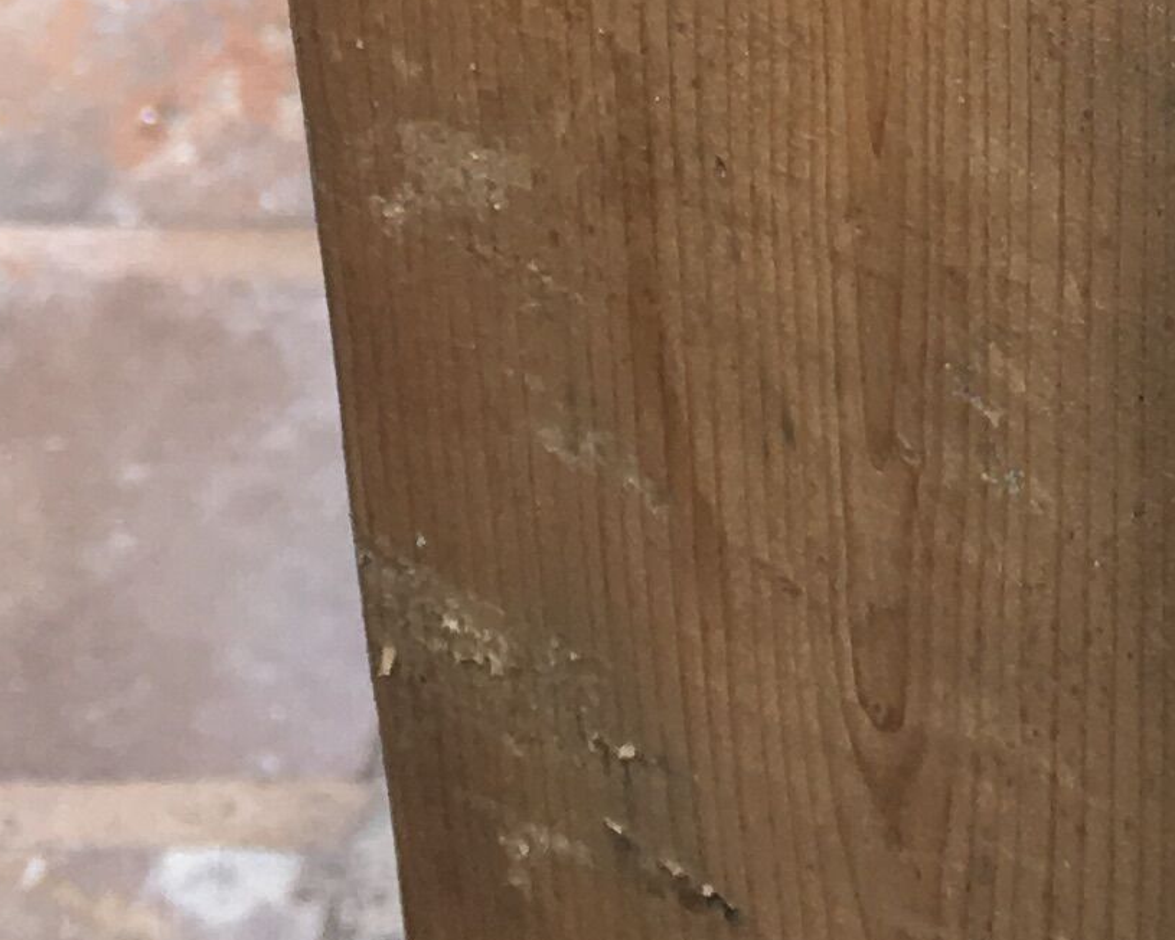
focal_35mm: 140
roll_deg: -0.4
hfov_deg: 12.8
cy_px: -699
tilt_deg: -30.8
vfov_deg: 10.4
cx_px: 1903
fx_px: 4869
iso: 25
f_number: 2.2
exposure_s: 1/199
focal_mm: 4.15
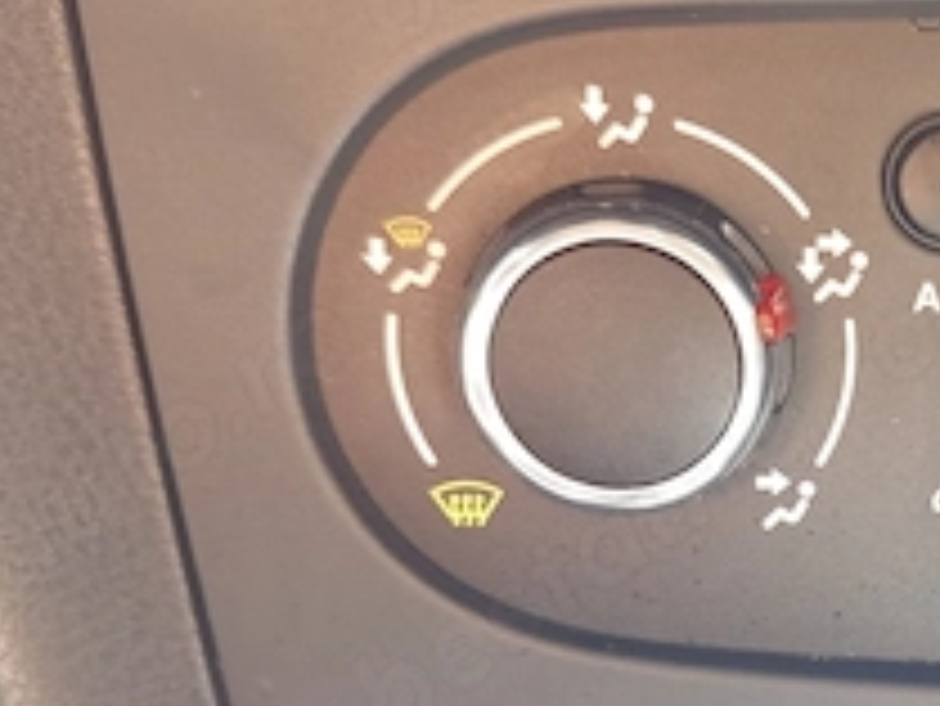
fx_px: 1875
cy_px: 576
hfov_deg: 26.3
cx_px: 998
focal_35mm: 69
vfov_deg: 21.1
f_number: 1.7
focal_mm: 5.24
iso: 481
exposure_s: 1/33.3
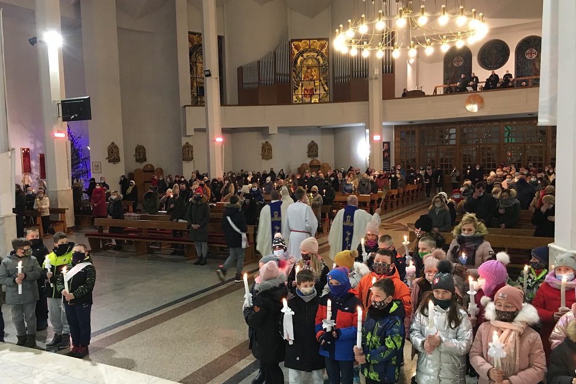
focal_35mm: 31
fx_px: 496
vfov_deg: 42.3
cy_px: 197
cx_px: 282
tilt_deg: -3.4
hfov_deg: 60.3
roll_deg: +1.0
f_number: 2.2
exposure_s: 1/17
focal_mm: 4.15
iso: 200
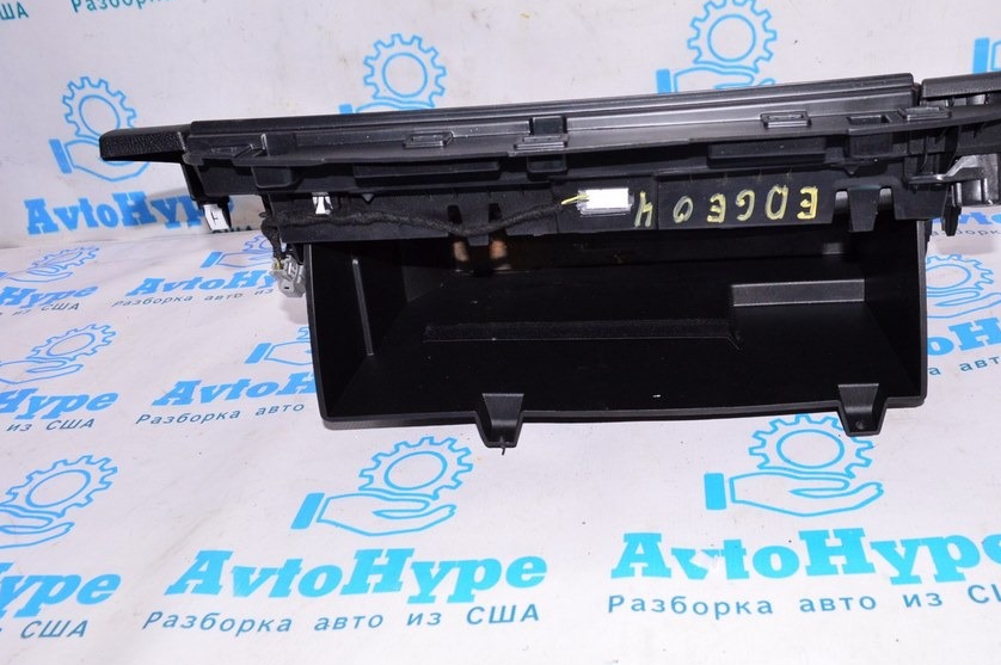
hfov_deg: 57.0
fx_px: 917
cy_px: 274
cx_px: 573
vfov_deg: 39.8
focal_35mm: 33
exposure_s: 1/200
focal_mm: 18
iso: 1600
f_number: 8
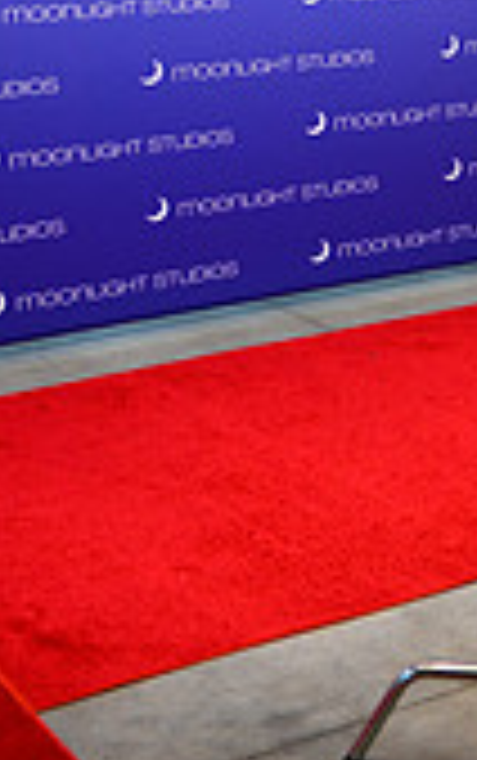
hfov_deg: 13.6
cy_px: -4
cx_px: 688
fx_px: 1888
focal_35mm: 91
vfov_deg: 21.9
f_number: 4
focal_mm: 26
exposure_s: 1/200
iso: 500
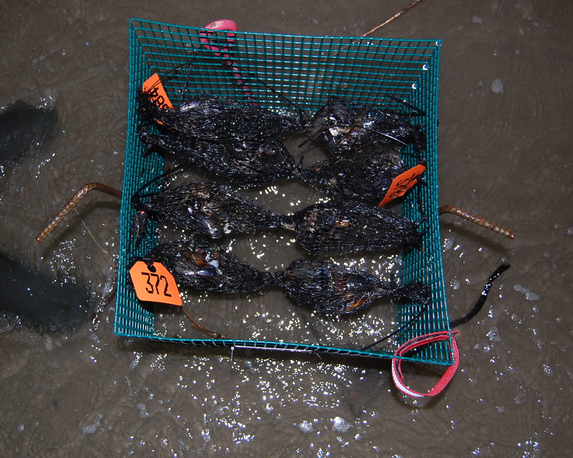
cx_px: 257
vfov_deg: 37.7
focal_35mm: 40
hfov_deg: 46.2
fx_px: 671
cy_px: 228
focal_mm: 23
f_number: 3.8
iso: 400
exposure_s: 1/60
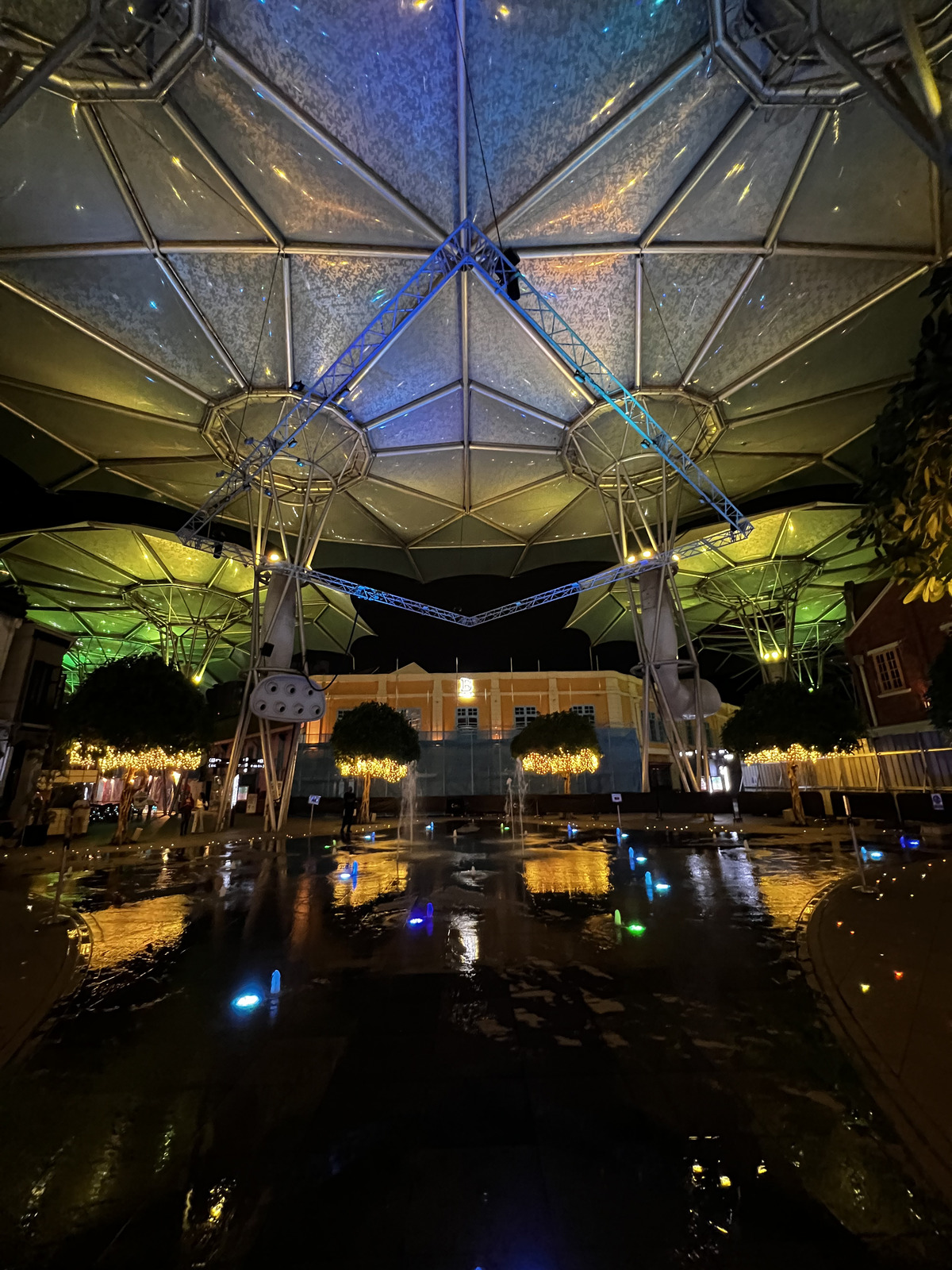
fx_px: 477
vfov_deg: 106.2
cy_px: 635
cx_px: 476
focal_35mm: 13
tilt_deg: +16.7
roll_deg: +1.4
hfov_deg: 89.9
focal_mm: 1.57
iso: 1000
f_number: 1.8
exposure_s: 1/33
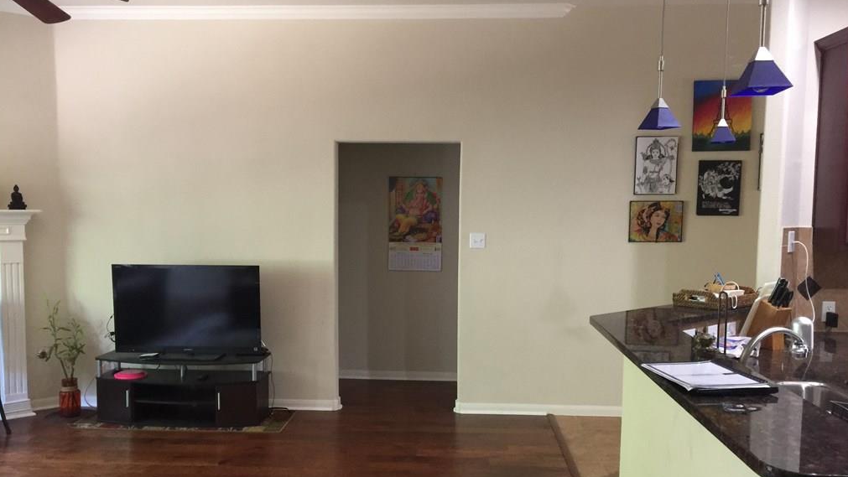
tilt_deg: -2.1
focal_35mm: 32
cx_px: 423
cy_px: 272
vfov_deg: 36.6
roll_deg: -0.6
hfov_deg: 61.0
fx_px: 720
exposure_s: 1/4
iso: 64
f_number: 2.2
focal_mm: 4.15
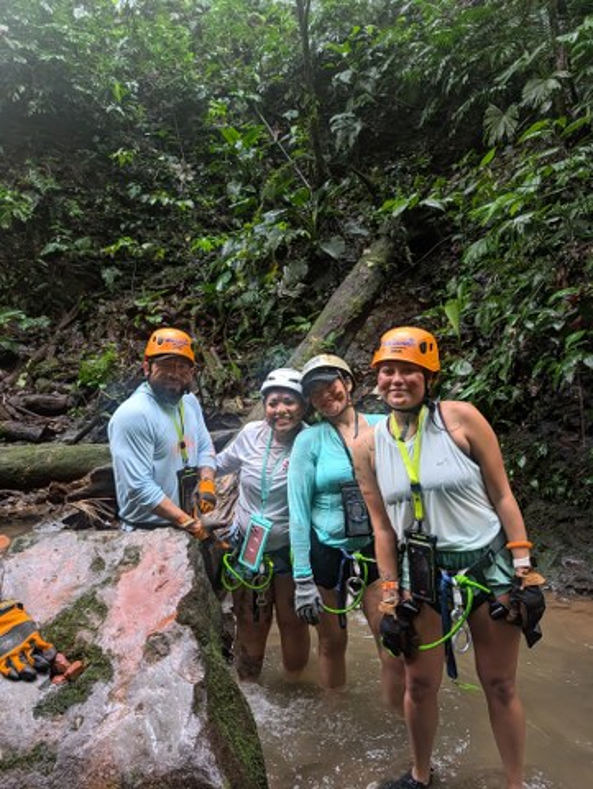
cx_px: 296
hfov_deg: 56.9
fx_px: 547
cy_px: 394
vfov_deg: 71.5
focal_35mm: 24
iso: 556
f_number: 1.68
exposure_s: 1/189
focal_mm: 6.9
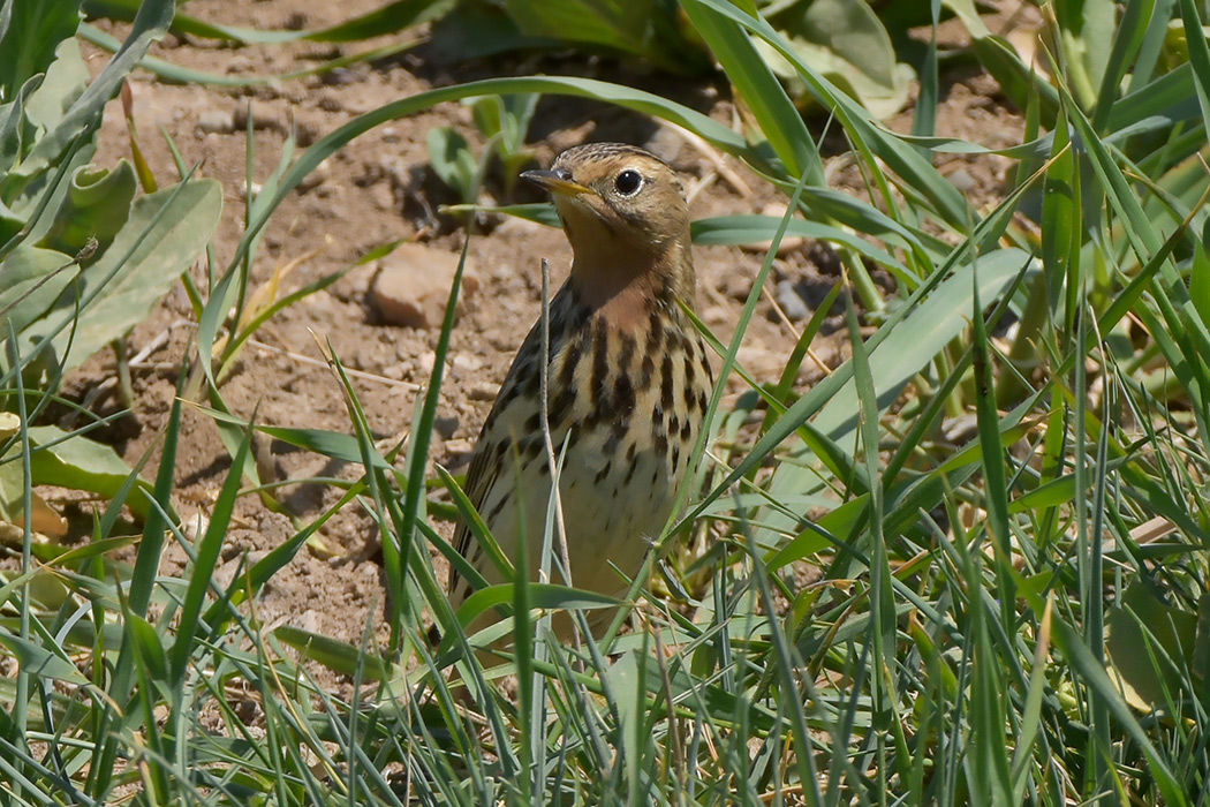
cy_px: 404
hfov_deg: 2.9
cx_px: 605
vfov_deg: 1.9
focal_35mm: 720
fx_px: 24198
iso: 200
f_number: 9
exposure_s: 1/640
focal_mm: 480
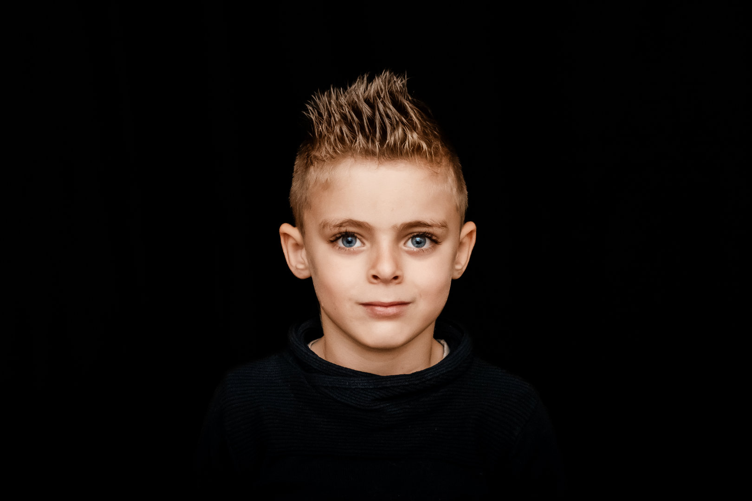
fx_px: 1567
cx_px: 376
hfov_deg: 27.0
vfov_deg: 18.2
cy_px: 250
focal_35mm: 75
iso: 3200
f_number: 8
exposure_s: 1/60
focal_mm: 50
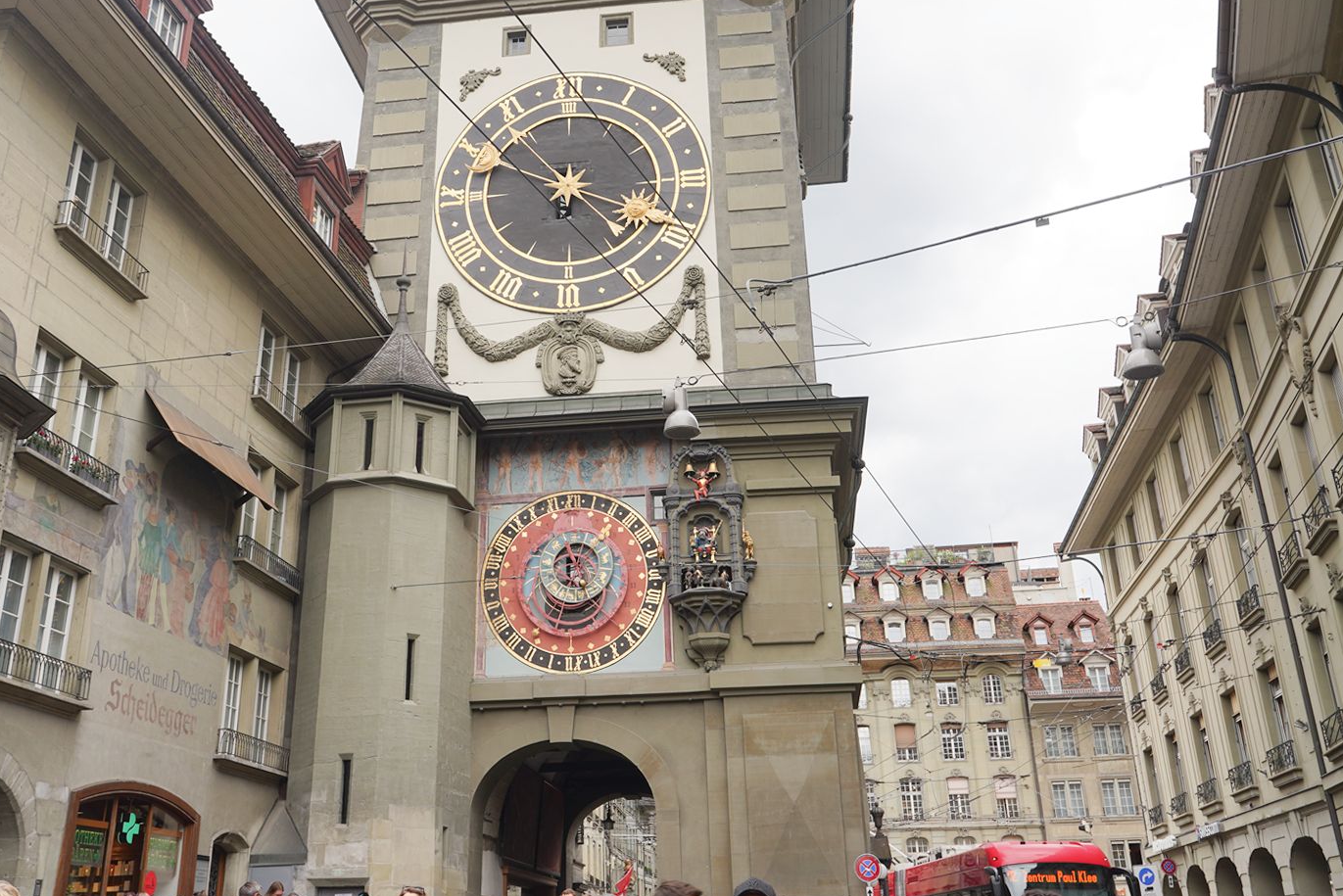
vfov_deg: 37.7
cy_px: 349
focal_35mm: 35
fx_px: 1306
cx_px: 616
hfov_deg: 54.4
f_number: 8
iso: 100
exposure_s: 1/100
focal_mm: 24
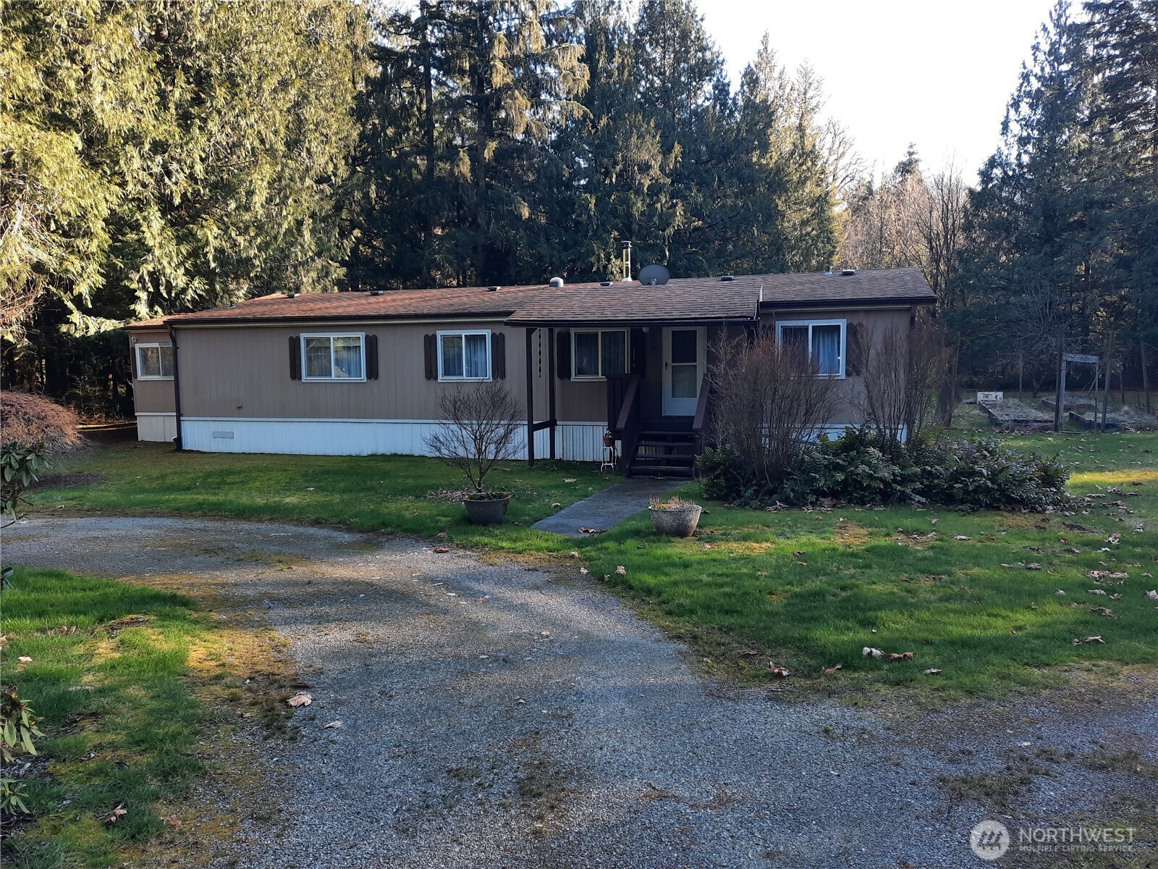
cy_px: 434
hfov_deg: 69.4
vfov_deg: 54.9
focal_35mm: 25
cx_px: 579
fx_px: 836
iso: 40
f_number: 2
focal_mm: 4.6
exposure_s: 1/120
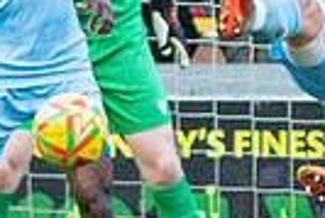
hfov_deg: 0.5
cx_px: 471
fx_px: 33891
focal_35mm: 3750
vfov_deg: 0.4
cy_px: 8
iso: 2000
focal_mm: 300
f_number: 2.8
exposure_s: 1/1600
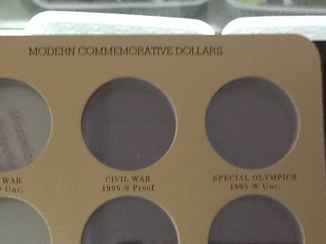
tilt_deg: -84.5
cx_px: 148
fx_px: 697
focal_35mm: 74
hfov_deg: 26.3
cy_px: 194
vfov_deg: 19.7
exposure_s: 1/30
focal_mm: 2.03
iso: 80
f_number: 2.4
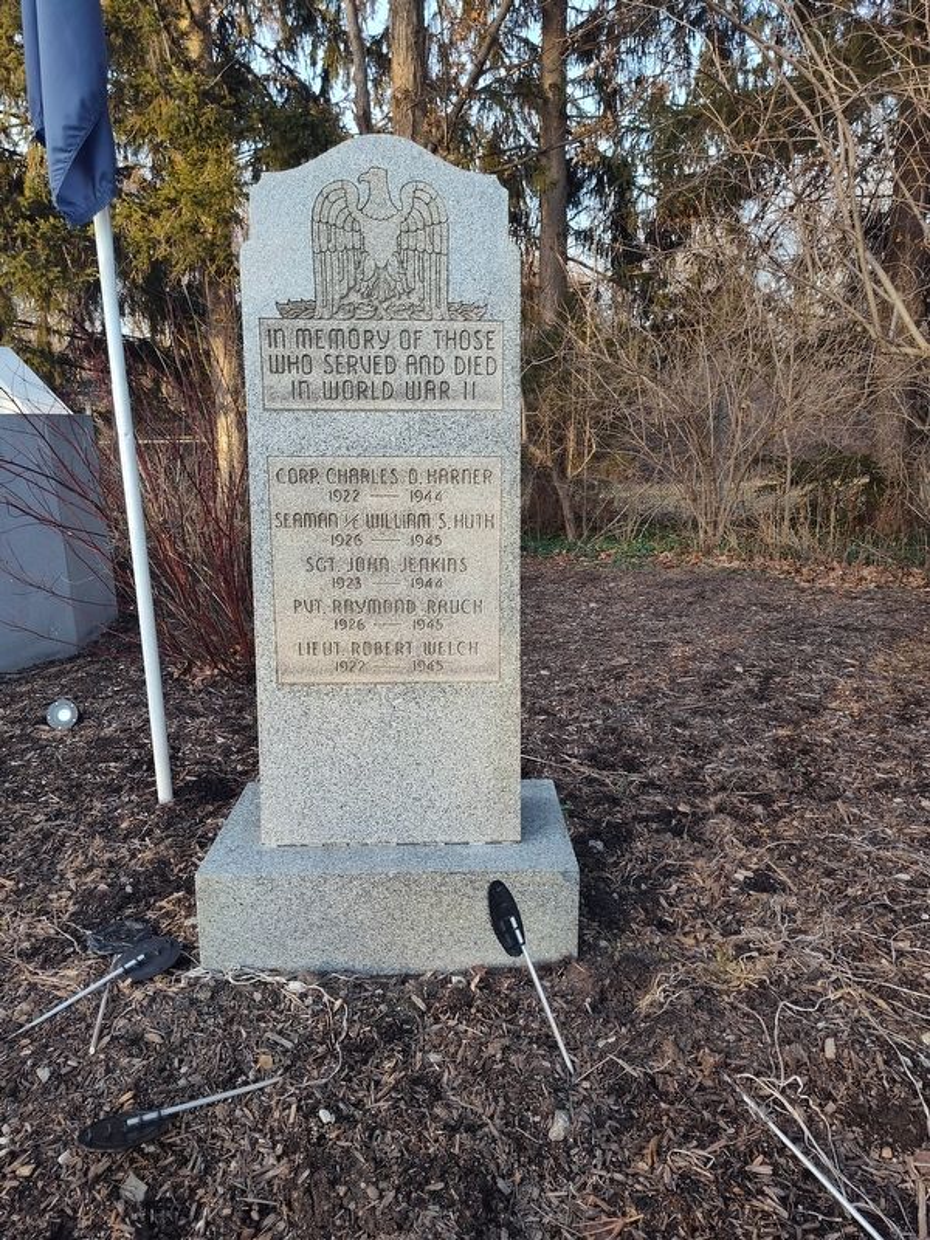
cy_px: 620
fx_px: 824
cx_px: 465
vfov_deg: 73.9
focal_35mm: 23
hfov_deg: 58.9
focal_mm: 5.56
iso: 101
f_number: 1.8
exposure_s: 1/120
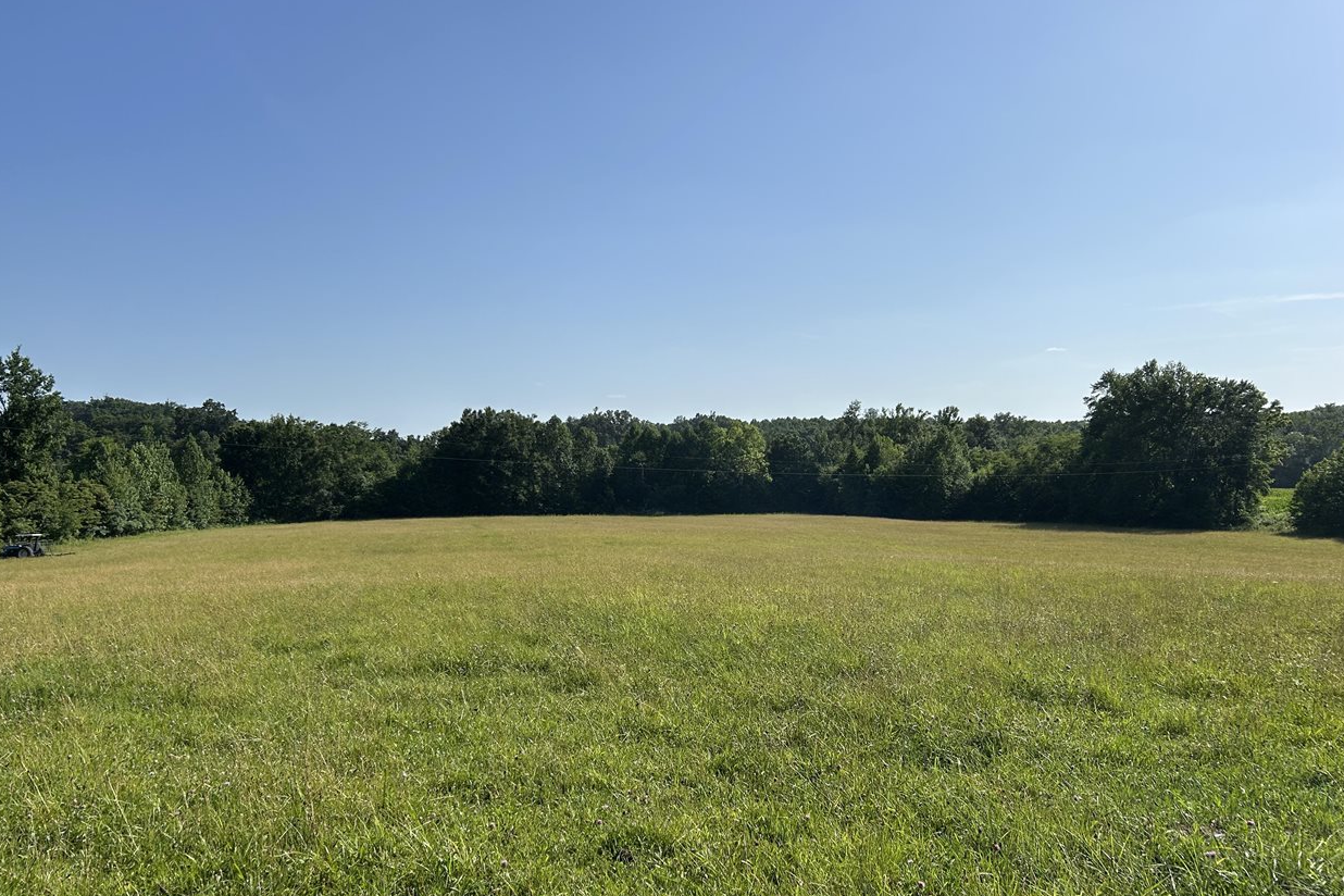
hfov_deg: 65.5
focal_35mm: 28
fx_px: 1045
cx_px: 671
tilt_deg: +0.3
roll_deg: +1.3
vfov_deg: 46.4
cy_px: 476
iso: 50
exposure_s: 1/6579
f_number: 1.5
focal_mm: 5.7
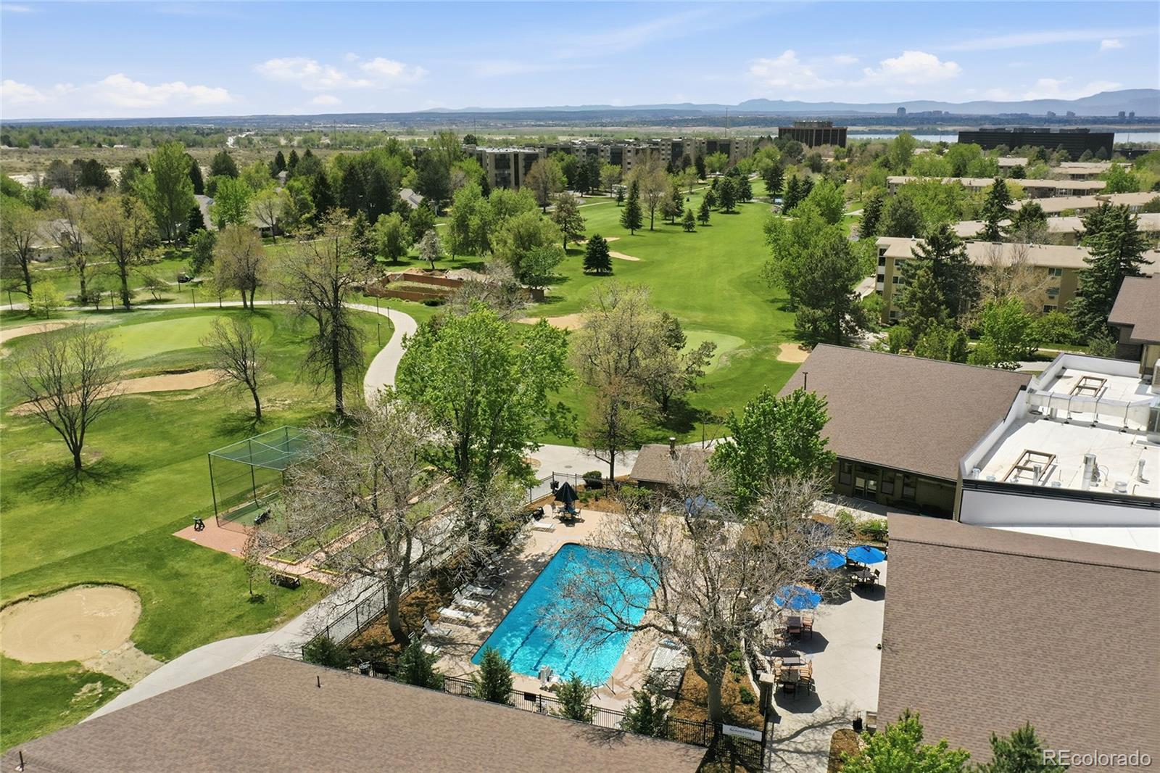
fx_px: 902
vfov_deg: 46.4
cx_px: 580
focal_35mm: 28
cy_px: 386
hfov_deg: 65.5
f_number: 7.1
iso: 100
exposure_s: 1/800
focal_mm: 10.3
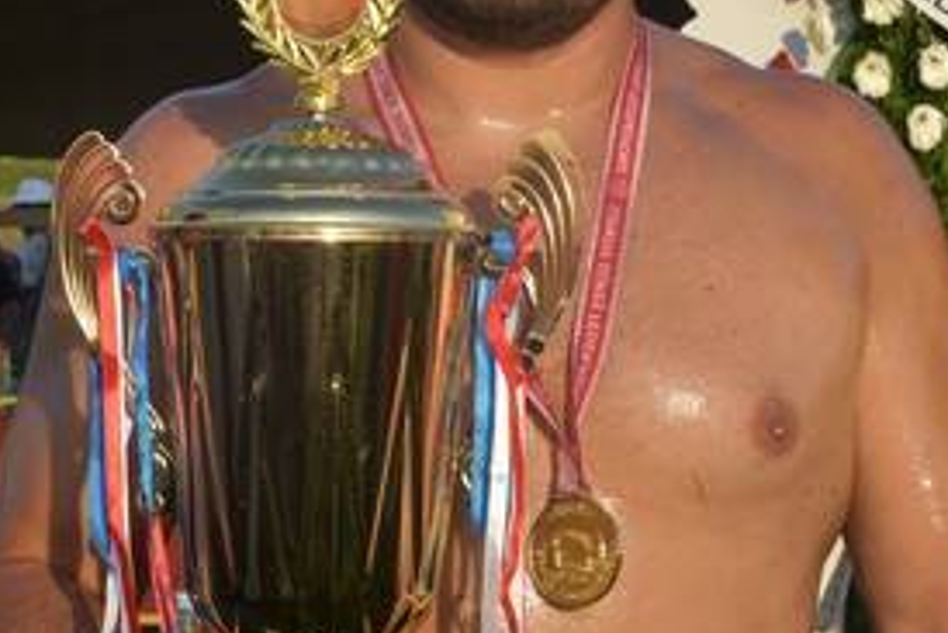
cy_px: 189
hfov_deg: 14.6
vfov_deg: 9.8
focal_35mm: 140
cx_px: 543
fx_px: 3688
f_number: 9
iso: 200
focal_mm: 32
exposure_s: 1/320
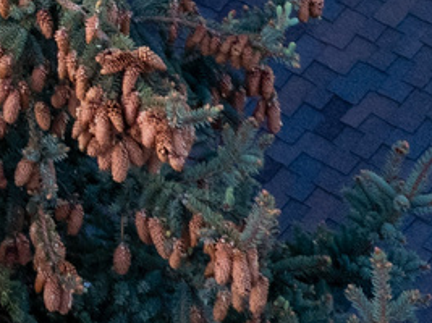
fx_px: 2295
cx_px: -657
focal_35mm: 184
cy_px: -806
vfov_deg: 6.9
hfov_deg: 9.4
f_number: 4
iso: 100
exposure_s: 1/15
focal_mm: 12.29
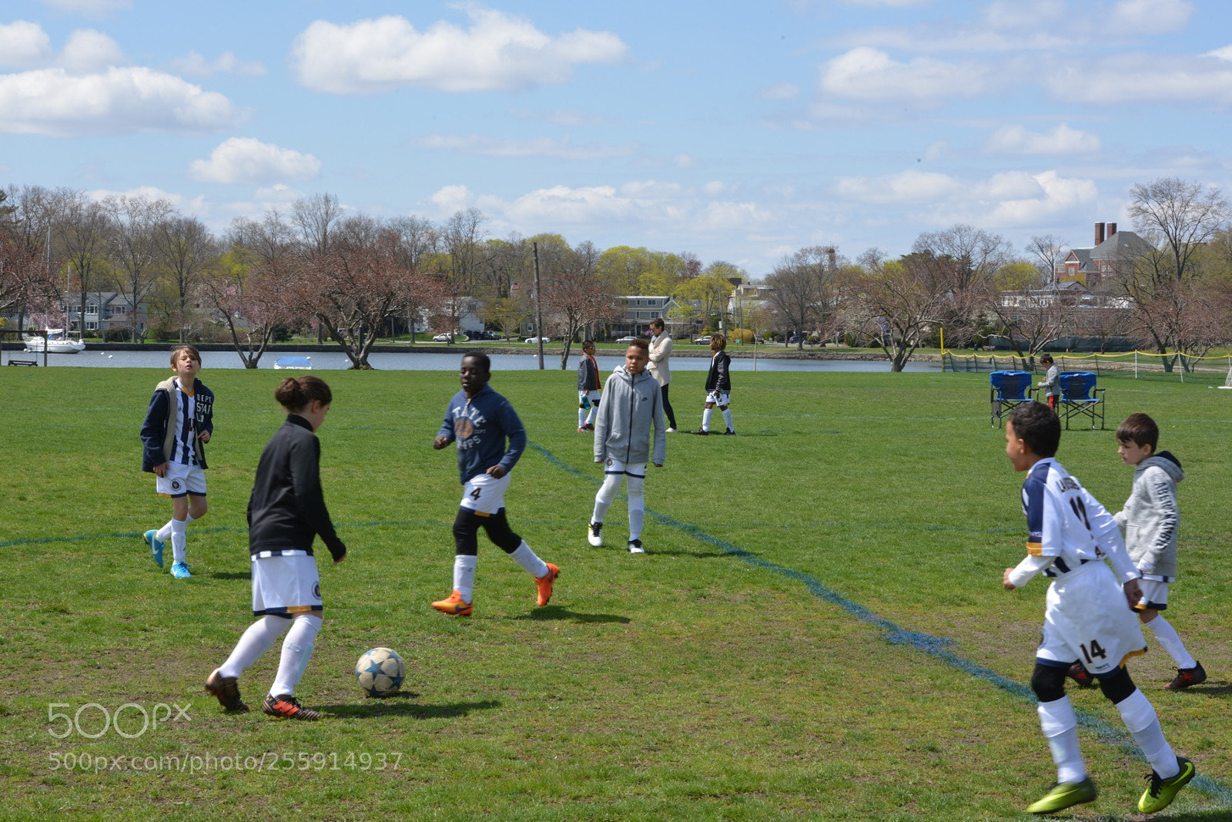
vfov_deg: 19.5
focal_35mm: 70
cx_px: 616
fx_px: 2396
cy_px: 411
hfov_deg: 28.8
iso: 450
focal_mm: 70
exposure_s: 1/125
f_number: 22
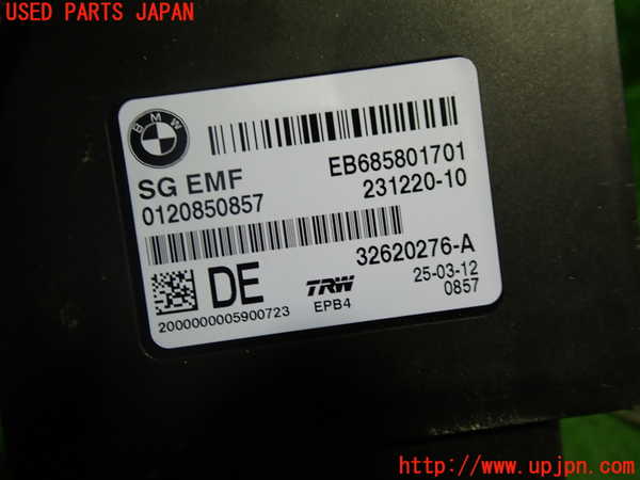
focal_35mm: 30
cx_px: 320
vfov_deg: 46.8
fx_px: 555
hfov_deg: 60.0
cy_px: 240
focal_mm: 5.4
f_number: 2.3
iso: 160
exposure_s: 1/60
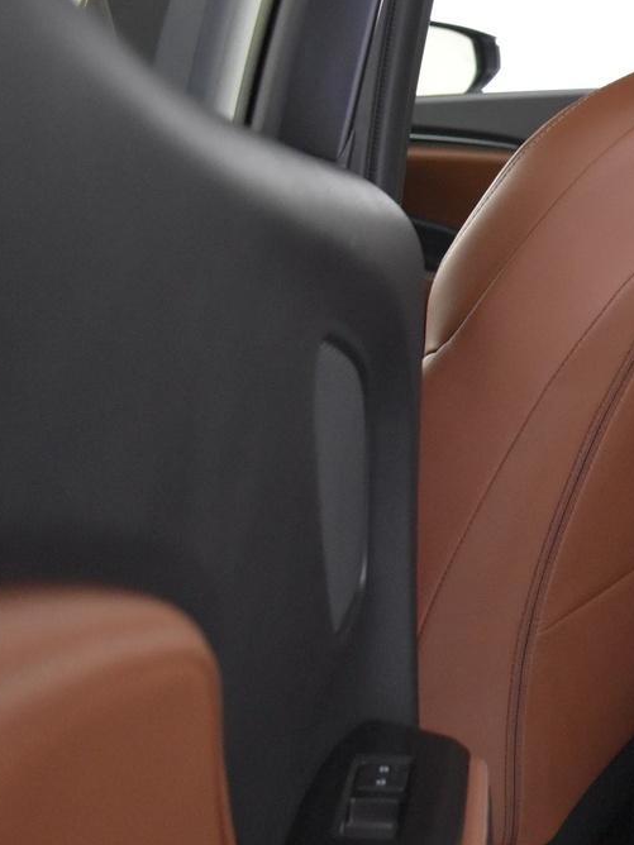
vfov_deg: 30.7
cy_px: 396
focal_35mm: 63
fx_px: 1538
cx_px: 1006
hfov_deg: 19.6
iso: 3200
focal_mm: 18
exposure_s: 1/30
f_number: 3.5
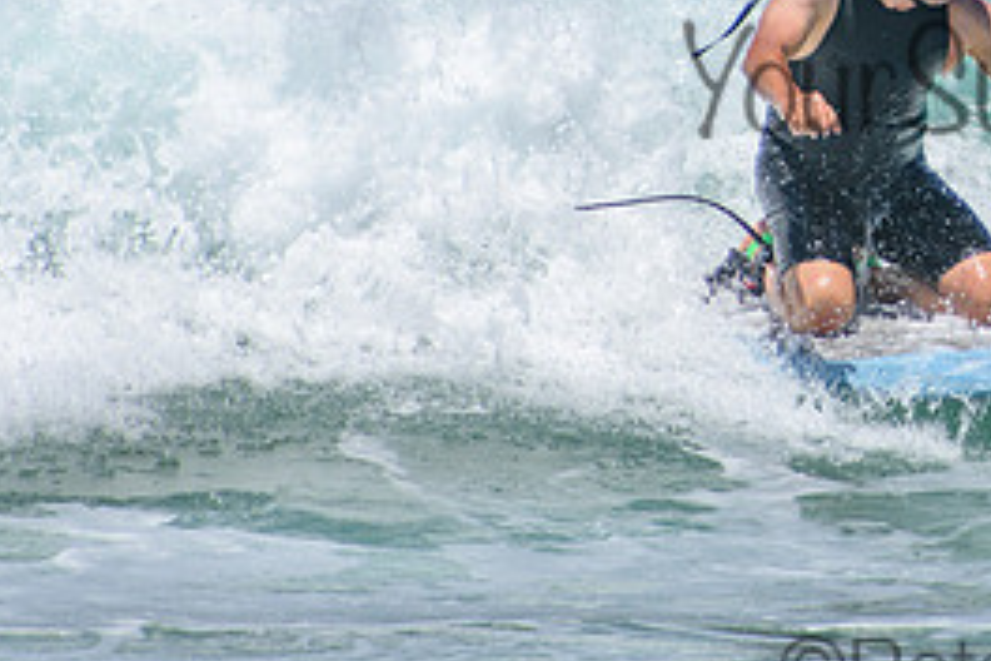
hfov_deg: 1.6
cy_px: 47
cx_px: 1070
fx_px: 36224
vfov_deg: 1.0
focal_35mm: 1316
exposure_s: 1/2000
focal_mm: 400
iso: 250
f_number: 5.6
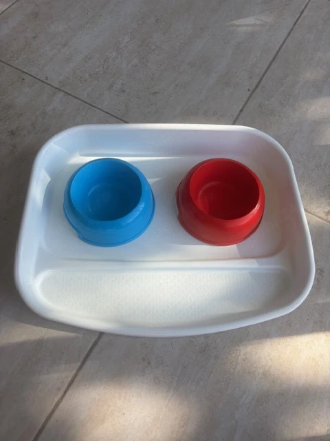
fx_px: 330
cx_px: 165
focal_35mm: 26
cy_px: 220
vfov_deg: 67.3
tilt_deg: -64.2
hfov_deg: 53.1
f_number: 1.6
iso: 50
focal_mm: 5.96
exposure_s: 1/702
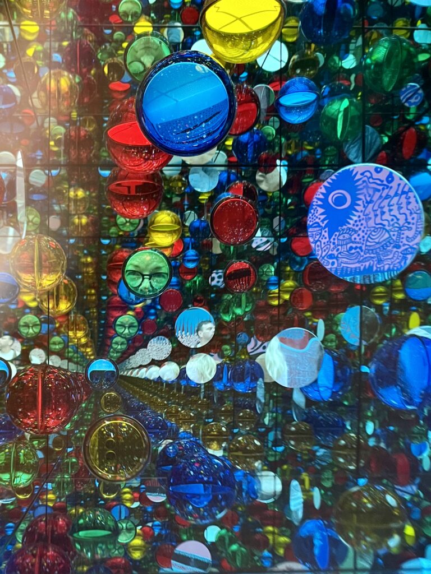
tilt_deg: -0.2
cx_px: 216
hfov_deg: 53.1
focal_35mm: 26
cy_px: 287
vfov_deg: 67.3
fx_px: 432
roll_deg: +0.1
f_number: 1.6
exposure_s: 1/33
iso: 640
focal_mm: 5.1
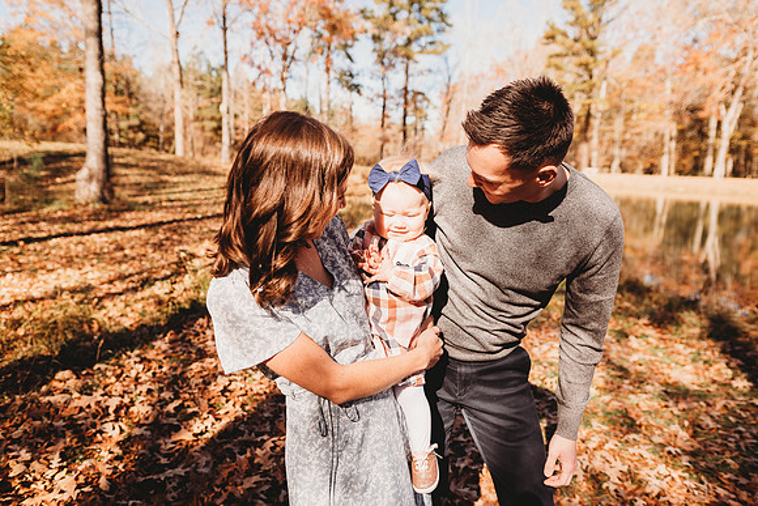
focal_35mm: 24
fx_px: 505
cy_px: 253
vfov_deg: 53.2
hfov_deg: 73.7
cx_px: 379
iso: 100
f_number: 2.8
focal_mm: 24
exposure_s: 1/1600
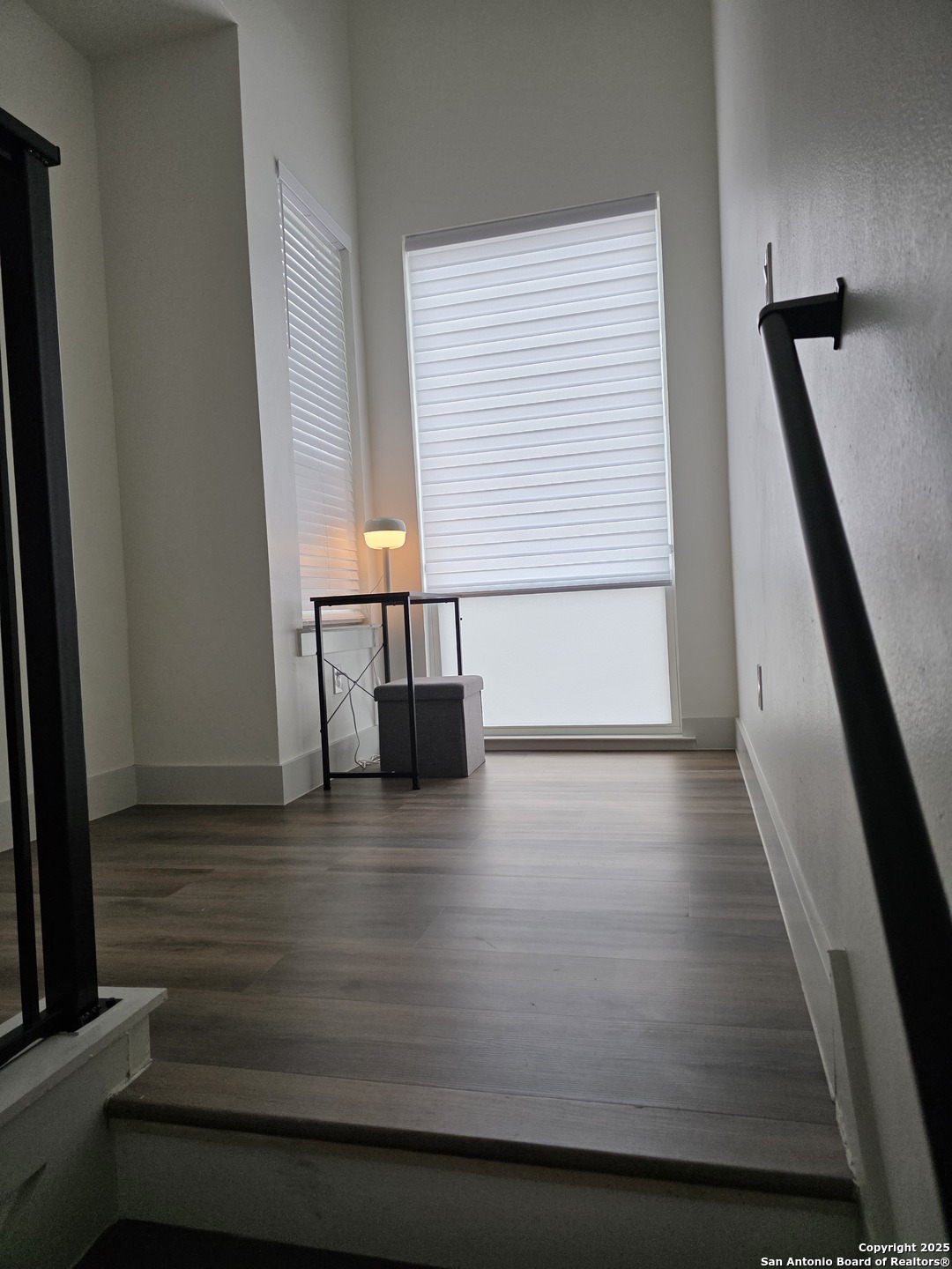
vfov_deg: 73.9
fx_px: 843
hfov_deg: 58.9
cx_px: 476
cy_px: 634
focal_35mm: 23
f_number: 1.7
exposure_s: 1/180
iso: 160
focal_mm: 6.3
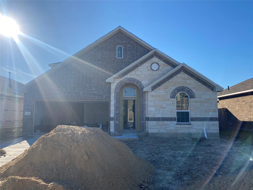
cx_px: 126
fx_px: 190
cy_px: 95
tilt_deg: +6.4
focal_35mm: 26
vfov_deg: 53.0
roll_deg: -1.9
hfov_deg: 67.3
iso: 32
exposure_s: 1/3610
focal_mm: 4.25
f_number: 1.8
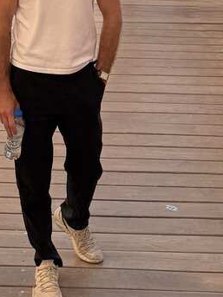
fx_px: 963
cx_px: 27
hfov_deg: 13.1
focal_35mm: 112
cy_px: -218
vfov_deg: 15.4
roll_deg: -0.2
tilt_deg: -7.1
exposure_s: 1/2611
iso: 100
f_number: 1.78
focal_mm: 6.76
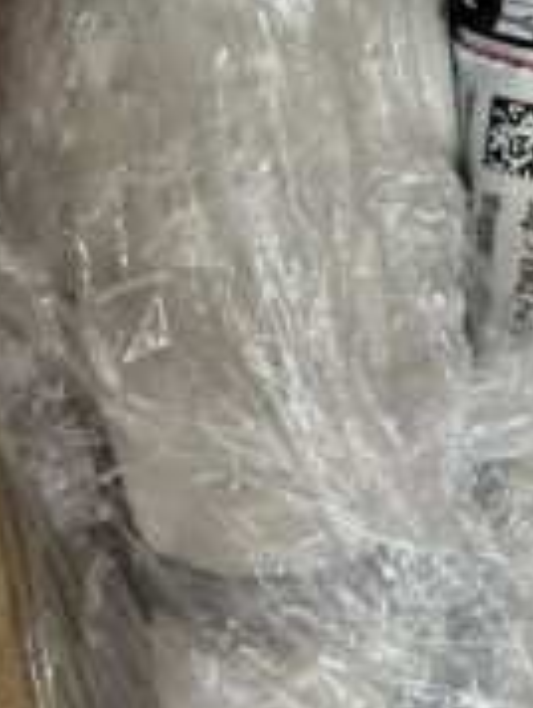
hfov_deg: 20.9
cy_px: -147
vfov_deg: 25.0
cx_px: 398
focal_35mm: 70
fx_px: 1434
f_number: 1.6
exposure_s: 1/100
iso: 100
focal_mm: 5.1
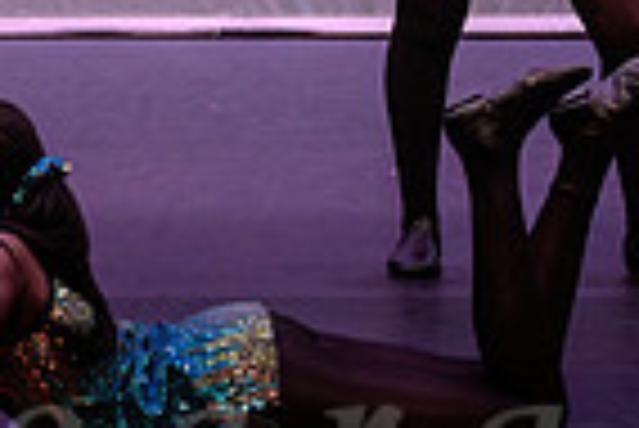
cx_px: 153
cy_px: -169
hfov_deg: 3.6
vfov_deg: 2.4
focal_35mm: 577
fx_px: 10252
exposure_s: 1/400
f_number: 3.5
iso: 1250
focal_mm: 135
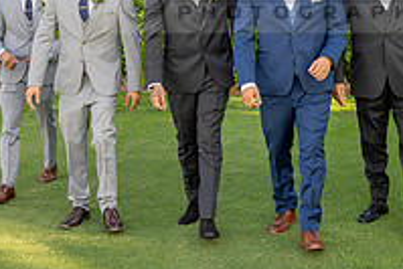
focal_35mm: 70
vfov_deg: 18.8
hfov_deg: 28.6
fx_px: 784
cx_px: 279
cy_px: -15
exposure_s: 1/160
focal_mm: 24
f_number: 5.6
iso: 160
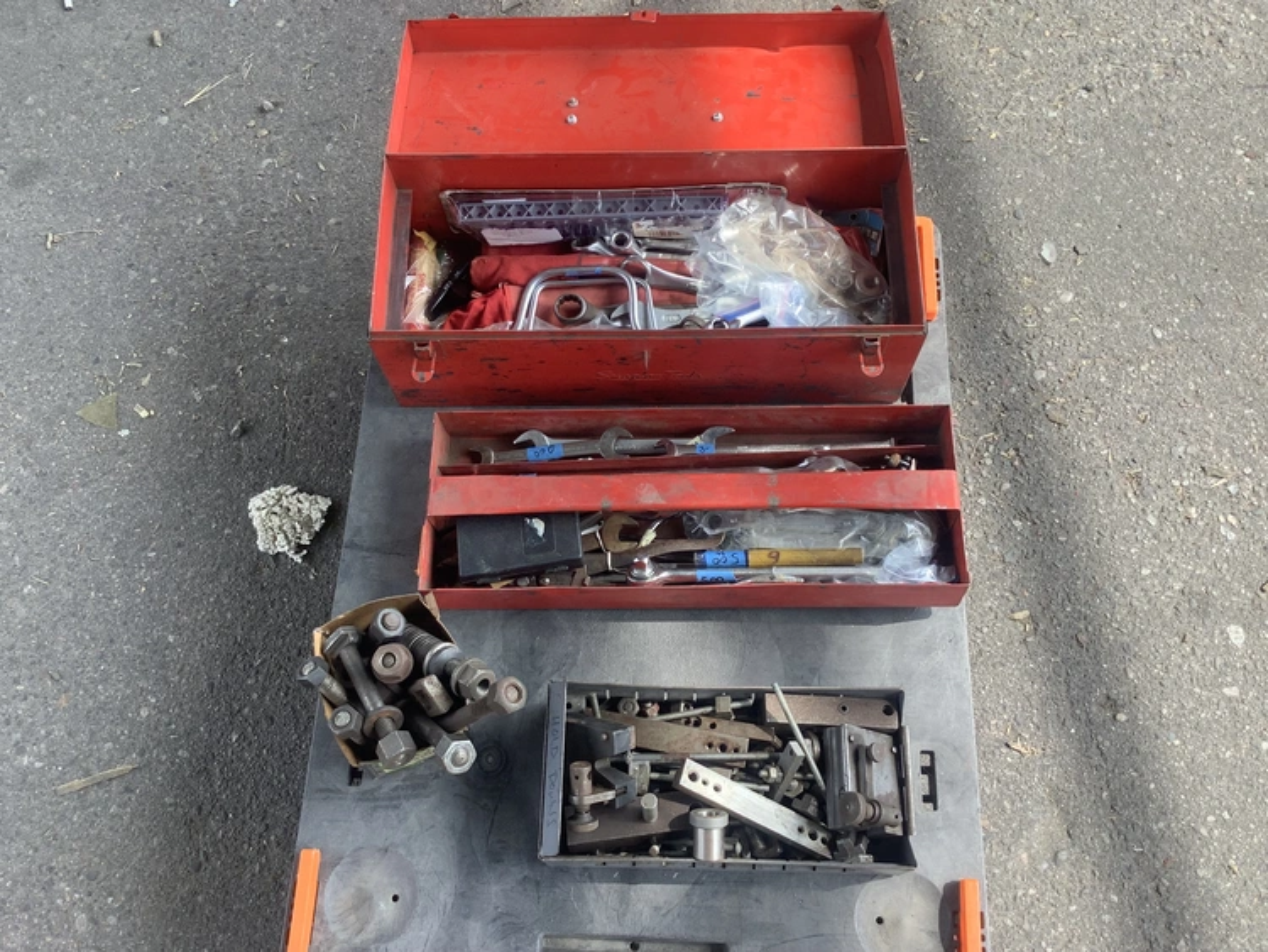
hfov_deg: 58.3
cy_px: 476
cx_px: 634
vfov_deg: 45.5
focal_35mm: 31
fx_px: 1136
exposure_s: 1/120
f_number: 2.4
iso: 25
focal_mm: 3.3
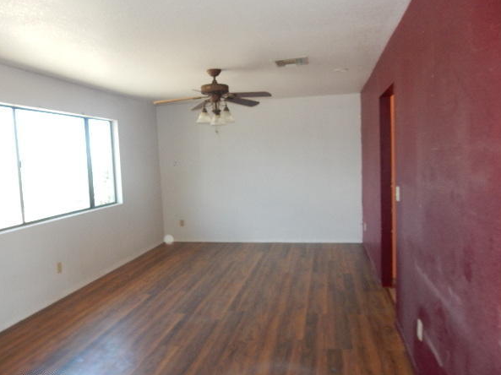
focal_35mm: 27
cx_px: 255
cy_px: 193
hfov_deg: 65.3
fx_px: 391
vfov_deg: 51.3
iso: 200
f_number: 3.7
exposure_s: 1/30
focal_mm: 4.5
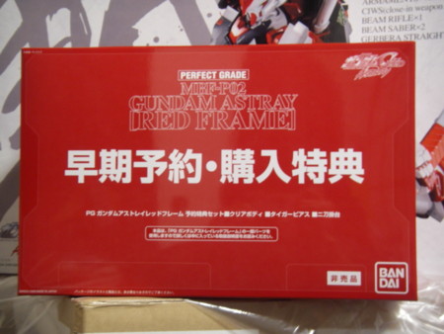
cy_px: 167
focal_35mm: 63
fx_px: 808
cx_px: 222
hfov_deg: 30.7
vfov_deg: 23.3
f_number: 3.7
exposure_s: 1/4
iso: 160
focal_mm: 10.5
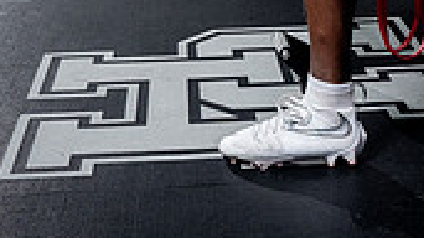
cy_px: -290
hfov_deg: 21.5
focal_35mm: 99
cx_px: 278
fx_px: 1113
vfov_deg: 10.8
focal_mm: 36
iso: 640
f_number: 9
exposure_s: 1/250
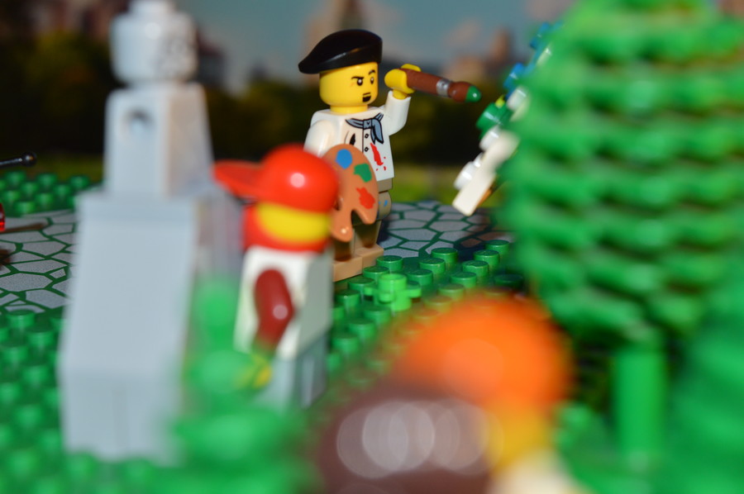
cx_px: 372
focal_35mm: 82
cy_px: 247
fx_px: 1703
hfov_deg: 24.6
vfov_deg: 16.5
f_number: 8
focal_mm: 55
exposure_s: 1/60
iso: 400
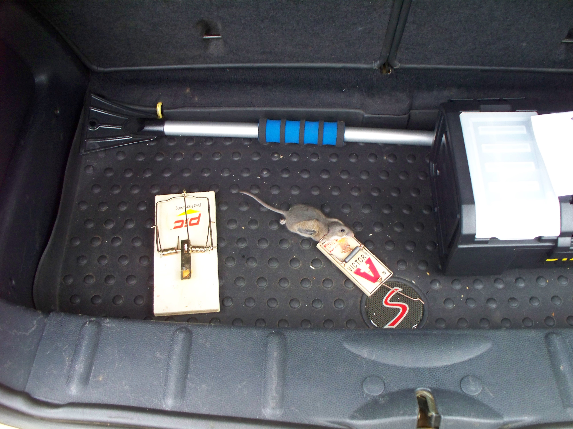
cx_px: 286
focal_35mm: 36
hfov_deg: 51.4
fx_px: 596
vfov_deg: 39.7
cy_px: 214
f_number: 2.8
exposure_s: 1/60
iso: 250
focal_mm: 7.54
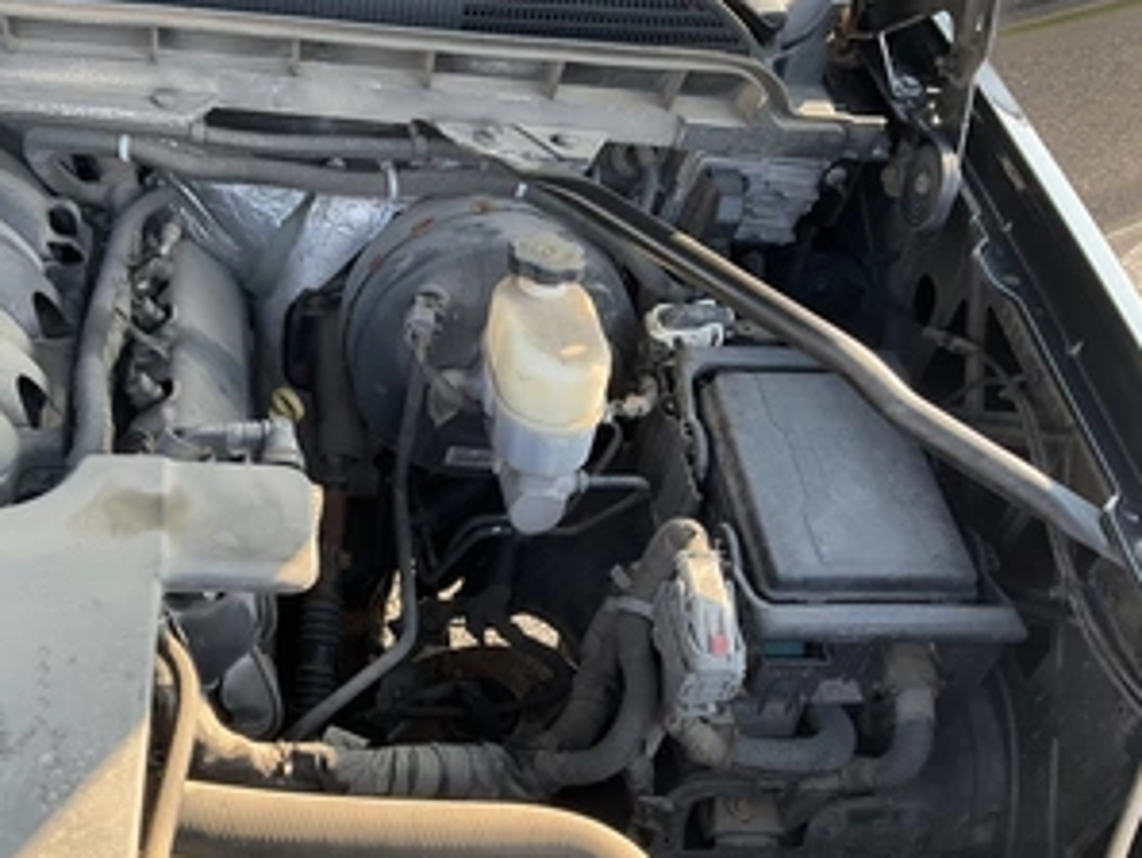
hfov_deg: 47.6
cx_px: 465
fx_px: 1287
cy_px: 573
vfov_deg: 36.5
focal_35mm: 39
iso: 16
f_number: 1.8
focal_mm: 3
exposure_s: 1/140
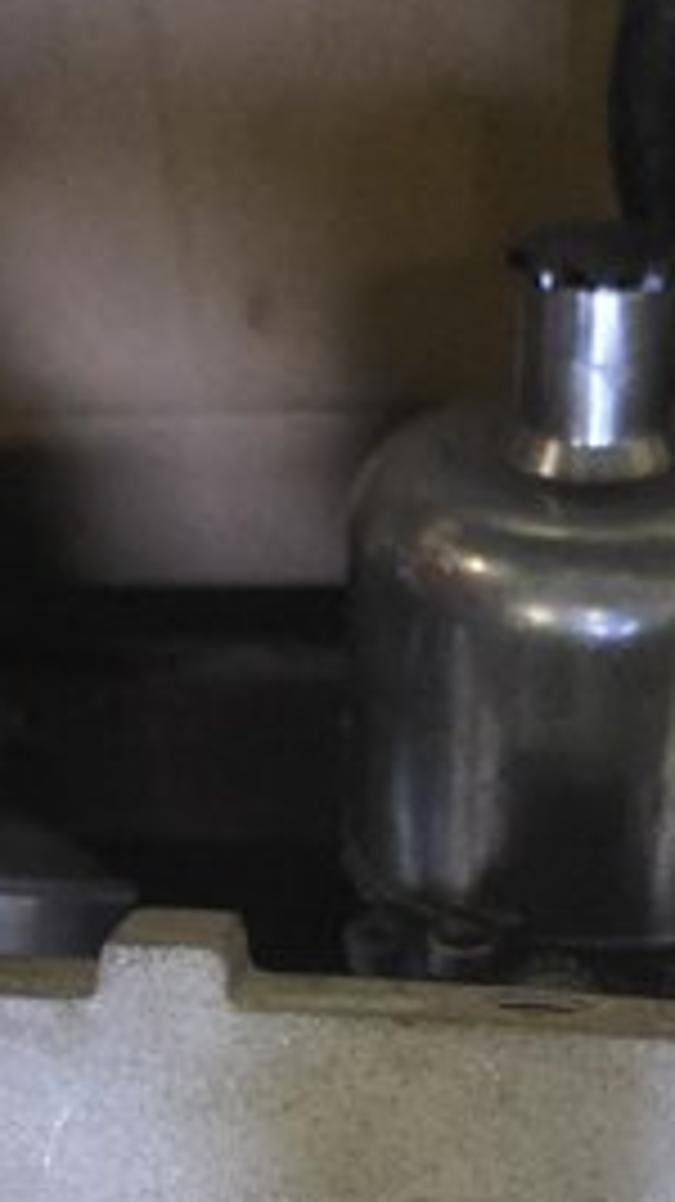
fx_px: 2389
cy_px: 1211
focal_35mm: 75
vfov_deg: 26.7
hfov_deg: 16.0
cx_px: 464
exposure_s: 1/100
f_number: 1.7
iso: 1600
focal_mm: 6.3
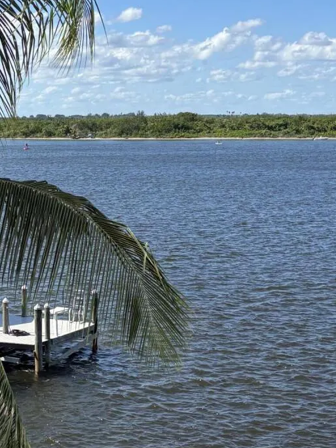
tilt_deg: -6.7
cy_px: 235
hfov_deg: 18.6
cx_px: -33
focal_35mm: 76
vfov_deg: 25.7
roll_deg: +0.3
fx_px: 984
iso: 50
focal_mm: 5.96
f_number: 1.6
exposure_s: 1/2778
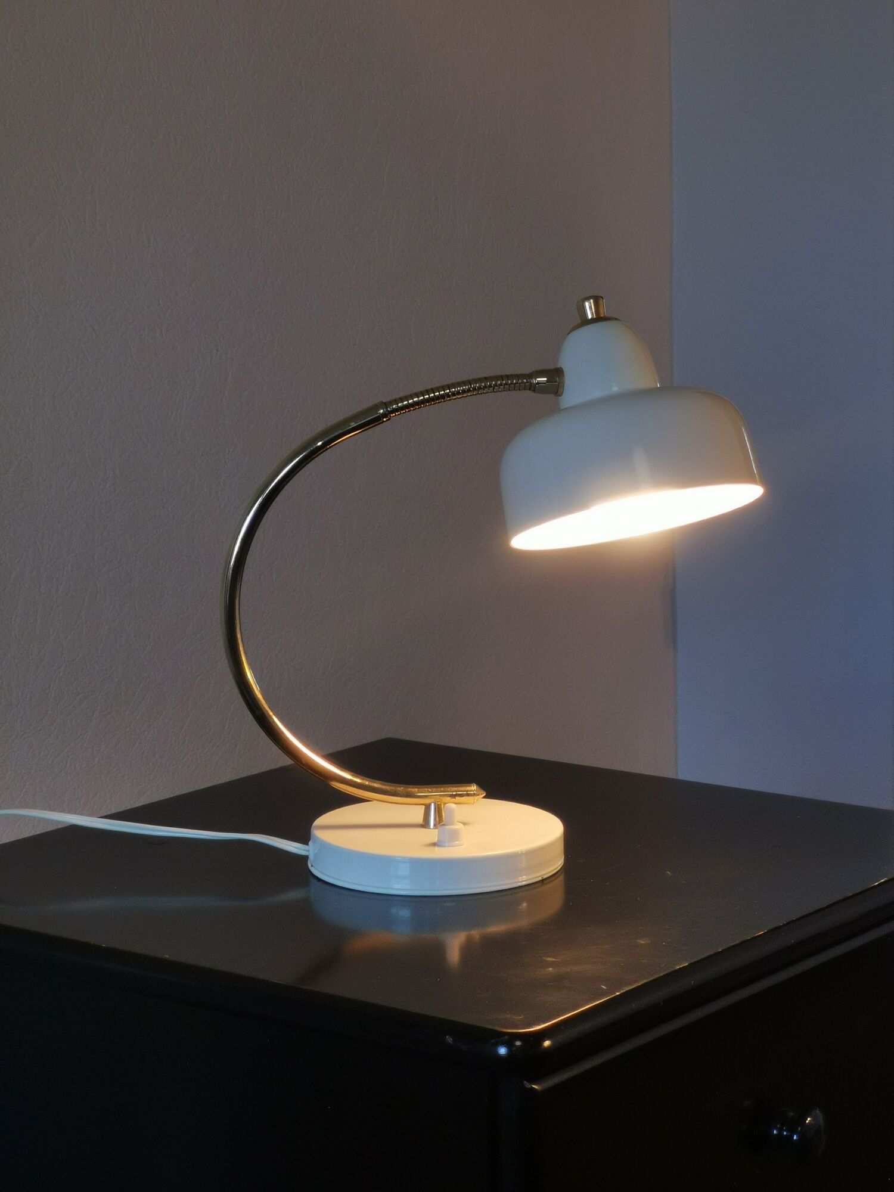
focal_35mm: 81
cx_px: 447
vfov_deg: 24.1
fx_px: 2789
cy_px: 596
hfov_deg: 18.2
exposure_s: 1/100
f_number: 2.4
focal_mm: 7.48
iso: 80
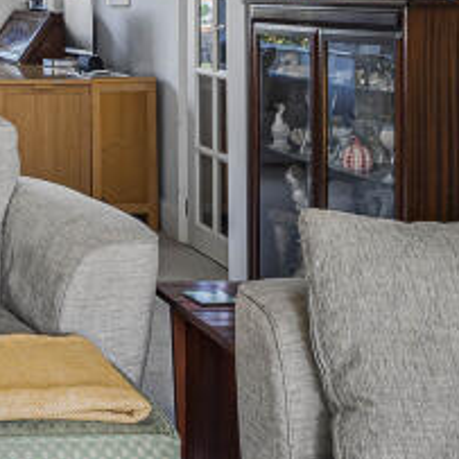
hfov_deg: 19.8
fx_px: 1121
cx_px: -242
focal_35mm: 75
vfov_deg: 22.1
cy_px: -20
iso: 400
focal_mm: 17.4
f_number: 9
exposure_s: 1/13
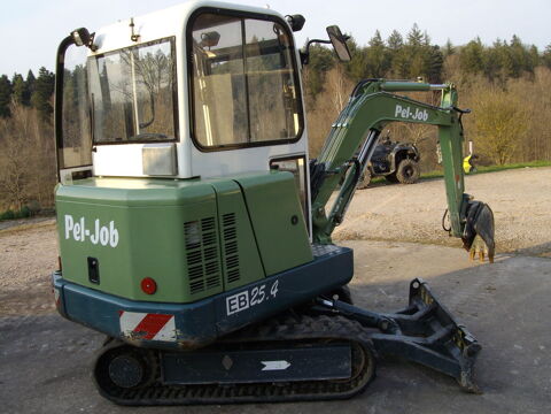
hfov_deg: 51.4
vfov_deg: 39.7
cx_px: 276
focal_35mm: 36
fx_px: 573
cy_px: 207
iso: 80
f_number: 4.8
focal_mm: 6
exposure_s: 1/160
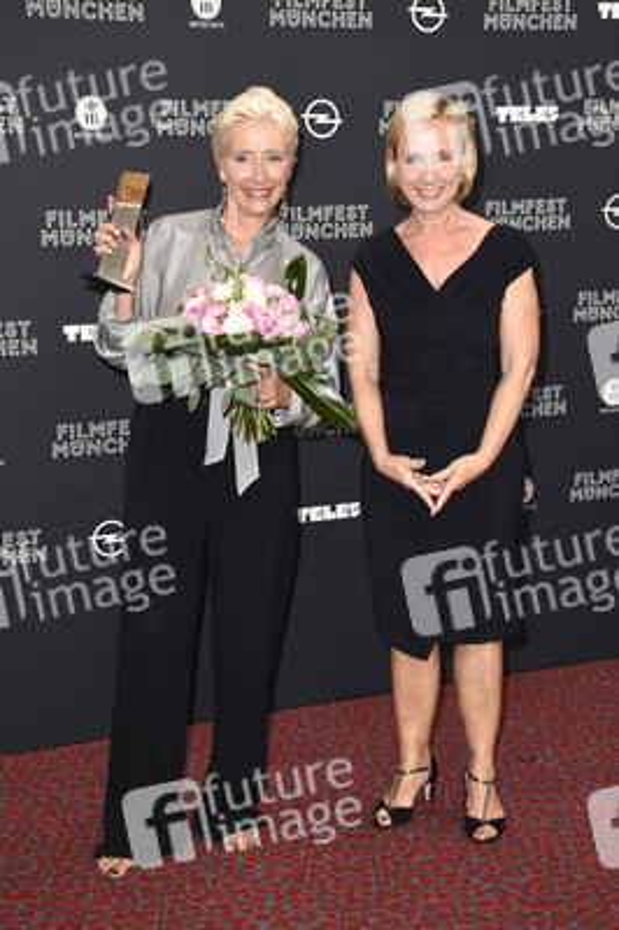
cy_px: 465
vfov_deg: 37.9
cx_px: 310
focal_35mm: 52
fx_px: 1356
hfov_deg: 25.7
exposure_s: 1/125
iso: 250
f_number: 6.3
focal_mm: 35
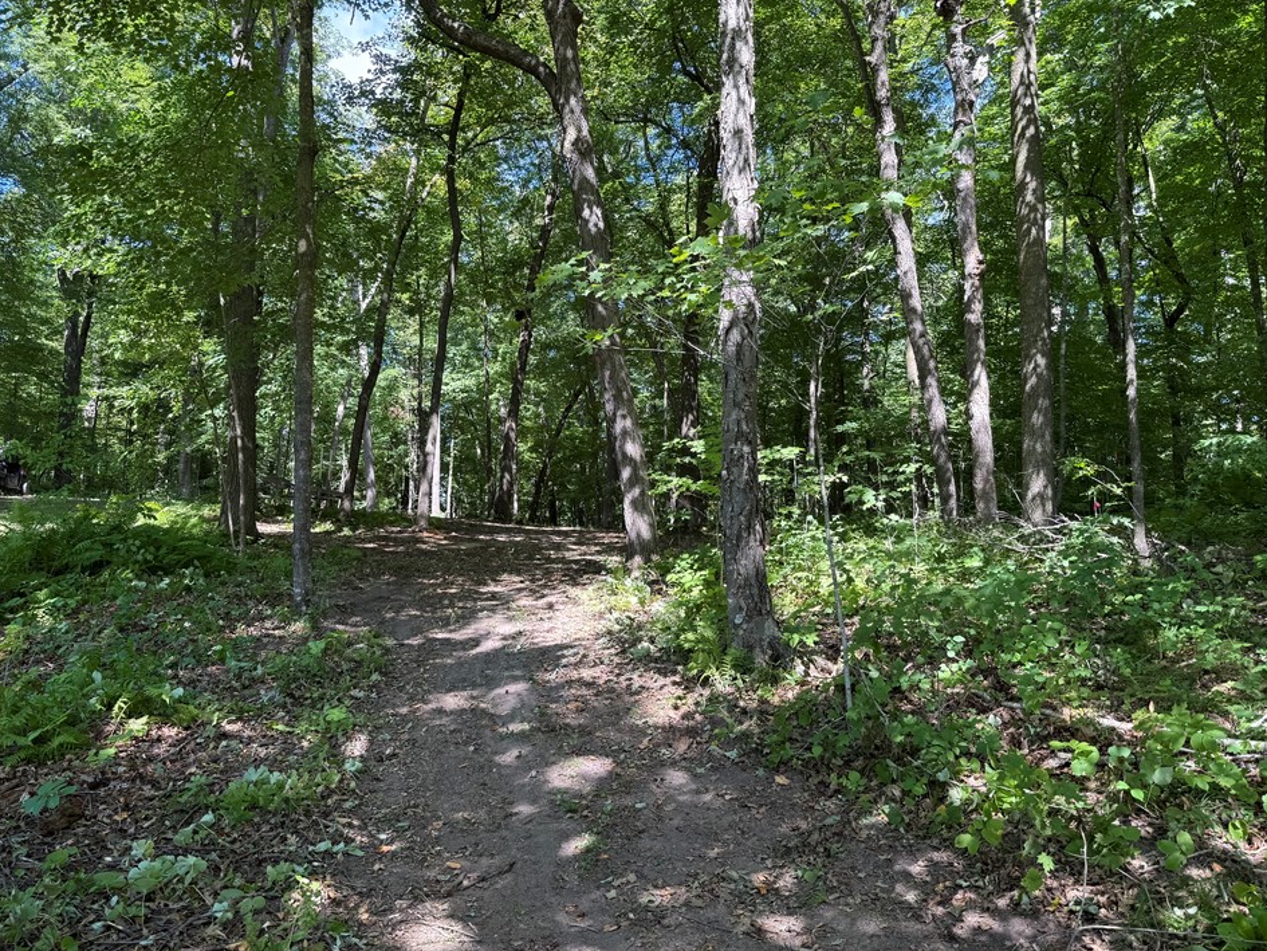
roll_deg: -0.5
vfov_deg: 53.1
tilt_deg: +6.3
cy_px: 472
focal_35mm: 26
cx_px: 621
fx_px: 952
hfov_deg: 67.3
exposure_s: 1/244
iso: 64
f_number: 1.78
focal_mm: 6.76
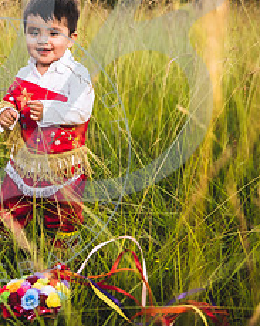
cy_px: 41
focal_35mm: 70
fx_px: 674
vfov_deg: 26.4
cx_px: 63
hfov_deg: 21.6
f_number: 2.8
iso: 100
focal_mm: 38
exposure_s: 1/200
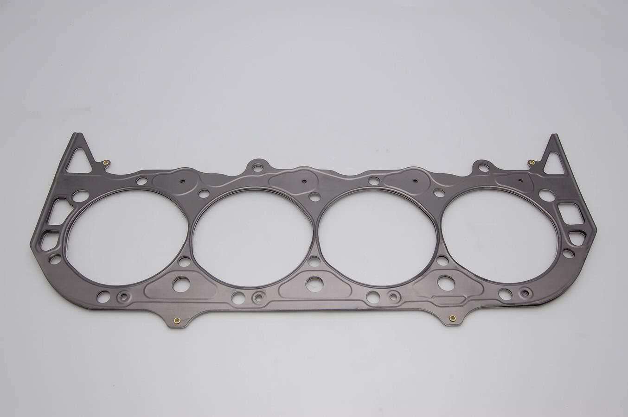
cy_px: 208
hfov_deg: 62.0
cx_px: 314
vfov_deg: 43.5
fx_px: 523
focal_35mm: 30
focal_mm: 20
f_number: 11
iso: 200
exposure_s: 1/125
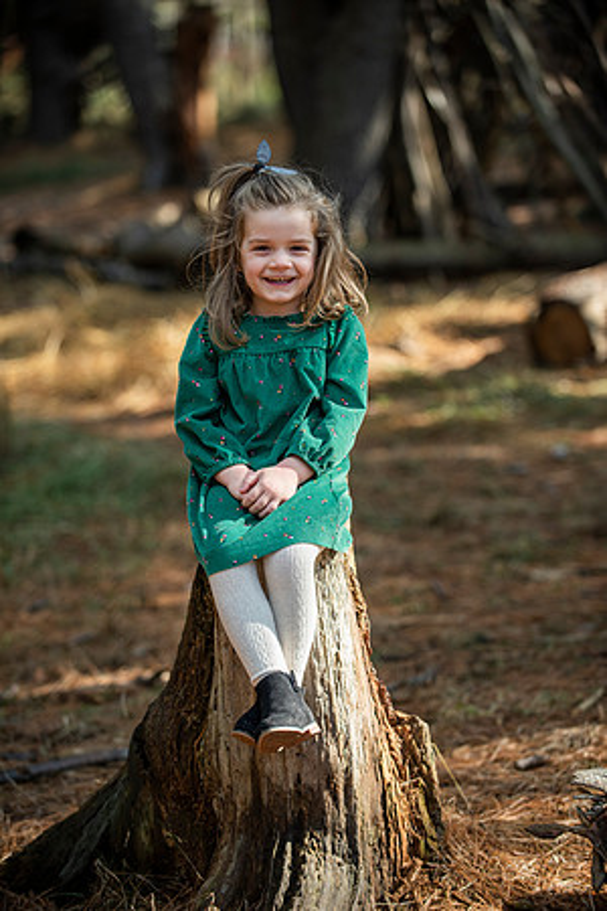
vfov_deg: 19.5
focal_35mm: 105
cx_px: 304
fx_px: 2655
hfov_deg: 13.0
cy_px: 456
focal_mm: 105
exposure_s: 1/1250
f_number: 2.8
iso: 400
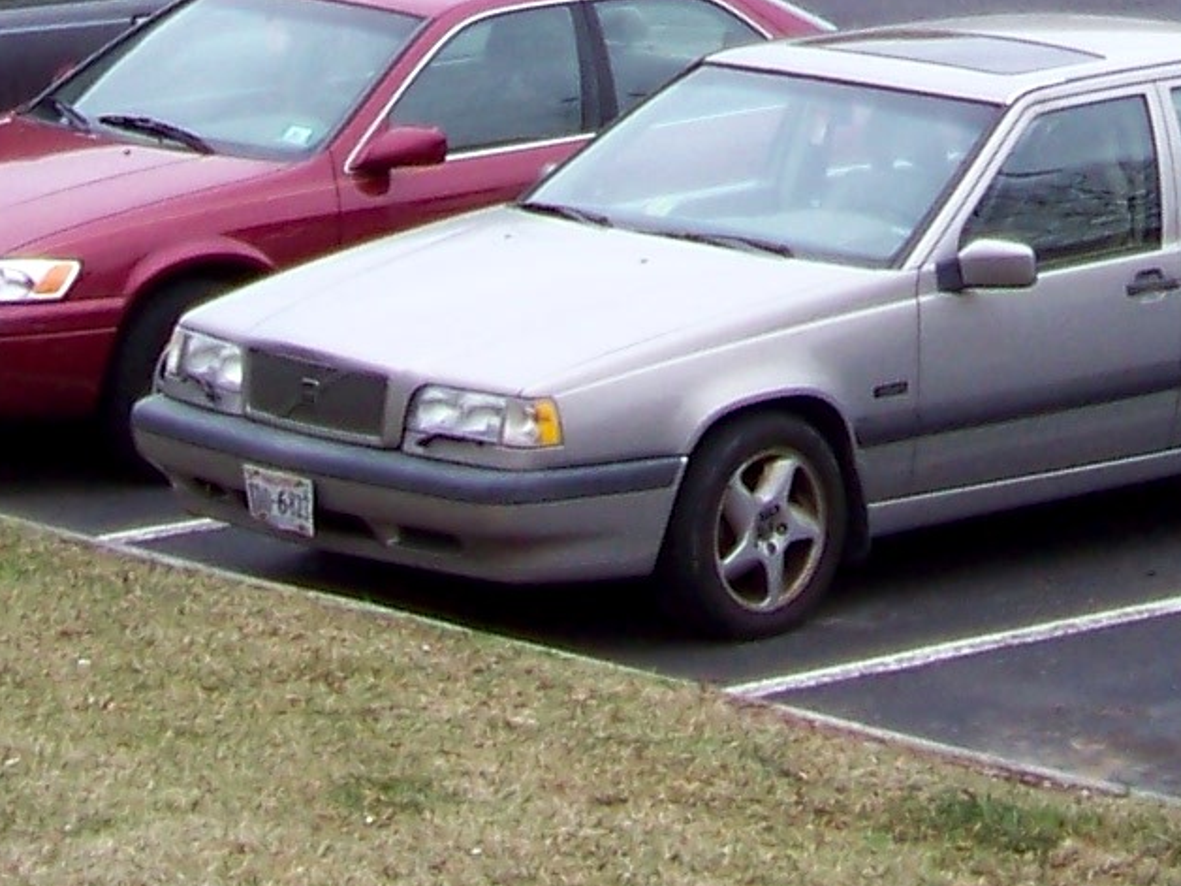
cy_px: -786
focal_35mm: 187
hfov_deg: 10.5
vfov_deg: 7.7
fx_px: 6380
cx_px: 987
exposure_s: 1/125
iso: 64
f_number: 2.8
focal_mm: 5.85
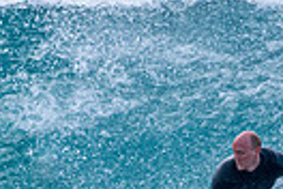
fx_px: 25814
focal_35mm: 3284
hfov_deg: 0.6
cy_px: 239
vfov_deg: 0.4
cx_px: 217
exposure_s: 1/2500
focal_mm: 500
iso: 560
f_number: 5.6
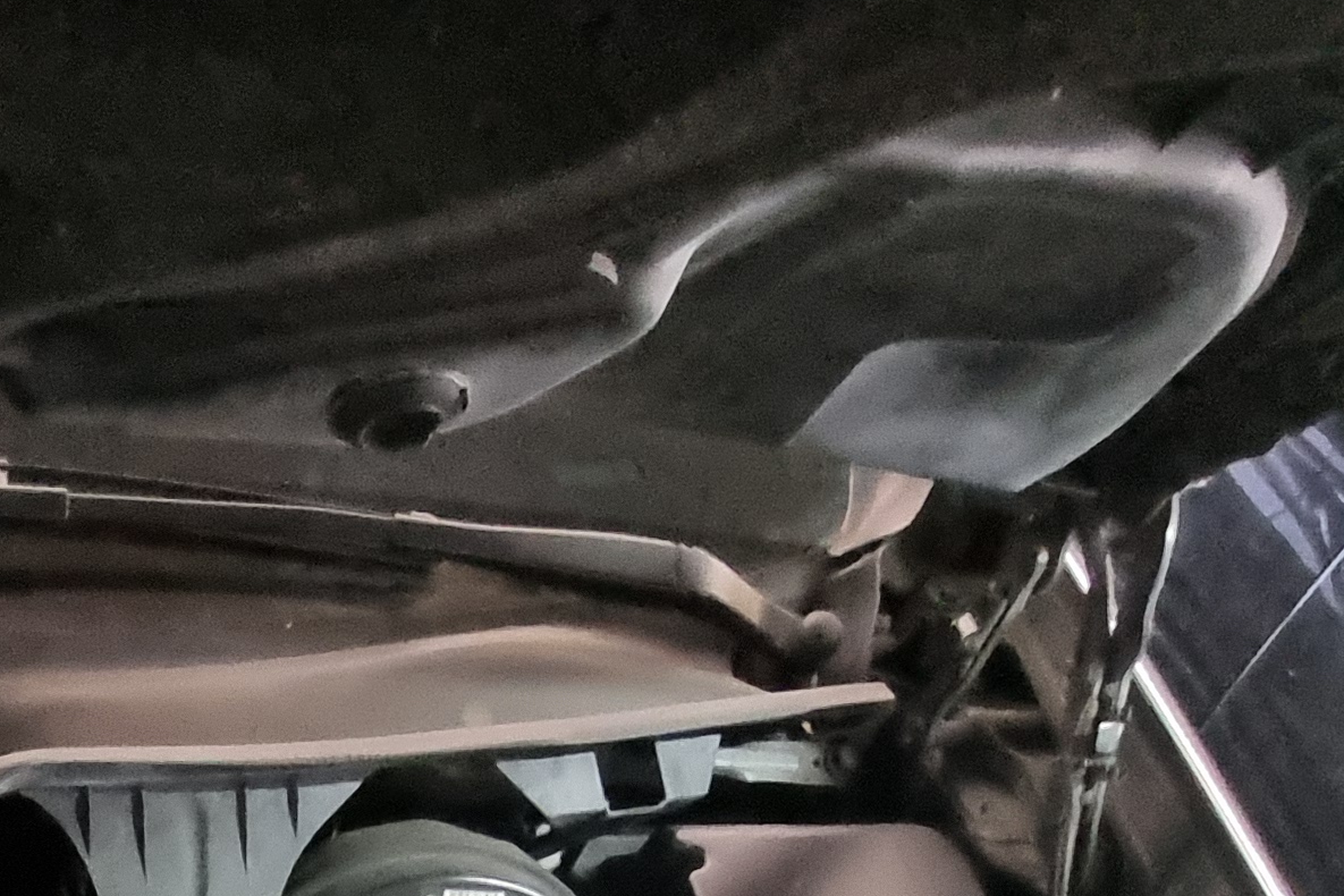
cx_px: -209
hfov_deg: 35.2
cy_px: 1680
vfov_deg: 19.8
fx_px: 1717
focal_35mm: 46
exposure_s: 1/24
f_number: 2.2
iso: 640
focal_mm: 2.2
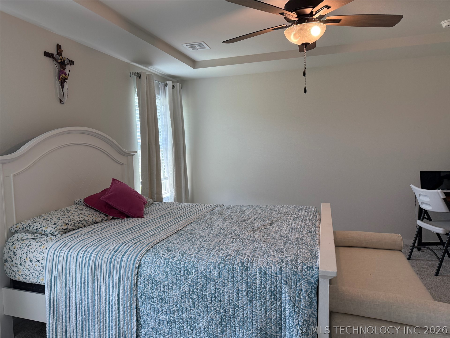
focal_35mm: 24
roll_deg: +1.4
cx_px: 225
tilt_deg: -4.7
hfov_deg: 71.6
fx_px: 312
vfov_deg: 56.8
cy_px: 169
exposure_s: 1/231
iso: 200
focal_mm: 6.76
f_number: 1.78
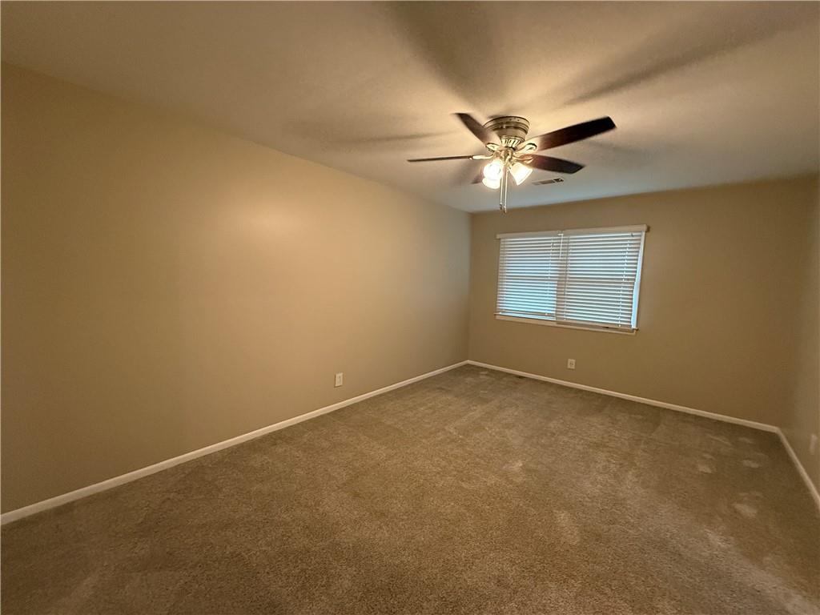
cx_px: 410
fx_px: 332
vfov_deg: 85.7
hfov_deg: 102.1
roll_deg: -1.7
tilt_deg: -4.8
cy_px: 308
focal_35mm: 14
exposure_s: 1/120
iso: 500
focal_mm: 2.22
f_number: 2.2
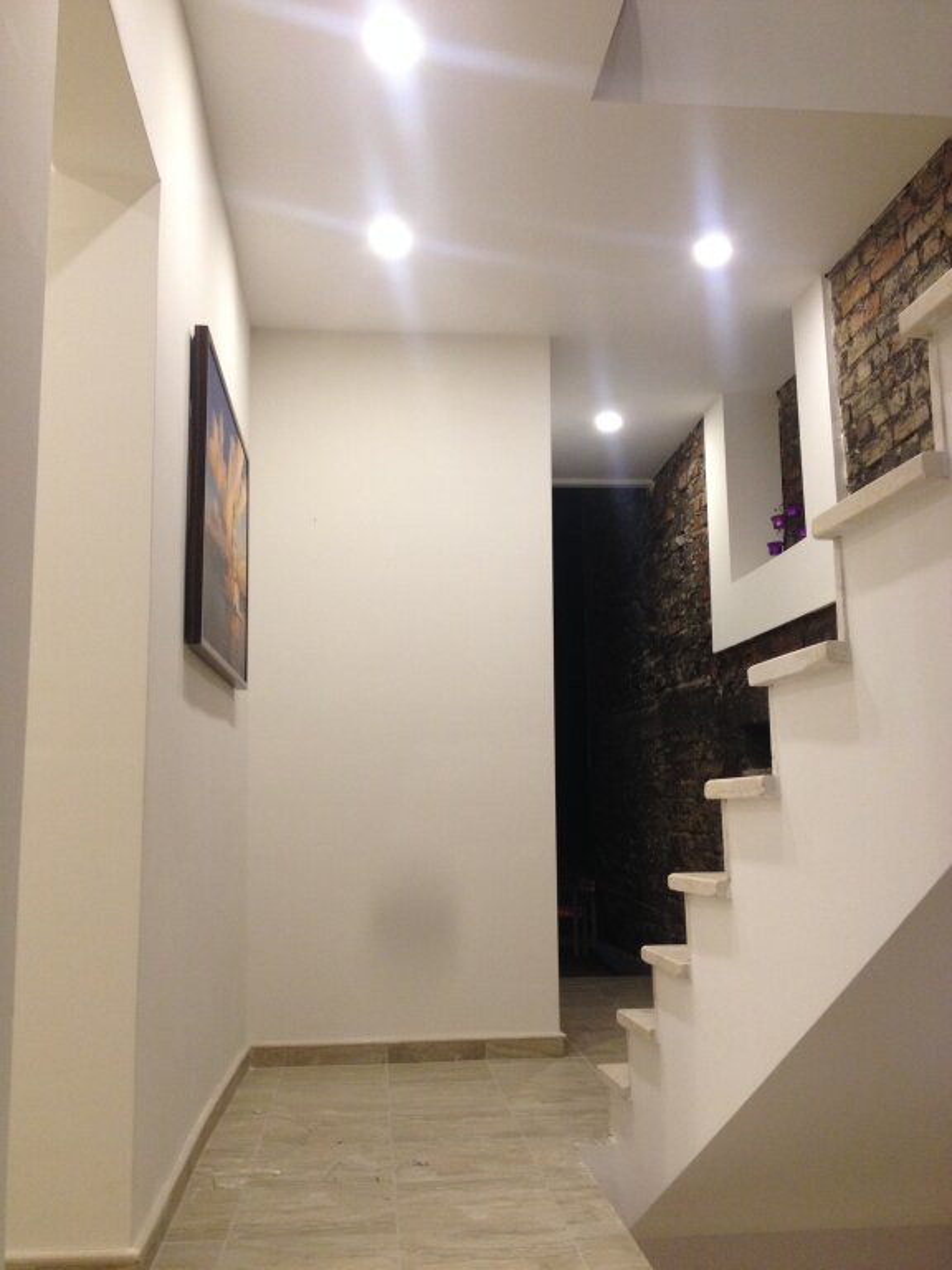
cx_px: 476
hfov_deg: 40.7
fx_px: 1283
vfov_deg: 52.6
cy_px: 635
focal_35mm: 35
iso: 160
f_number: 2.4
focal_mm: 4.28
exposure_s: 1/20
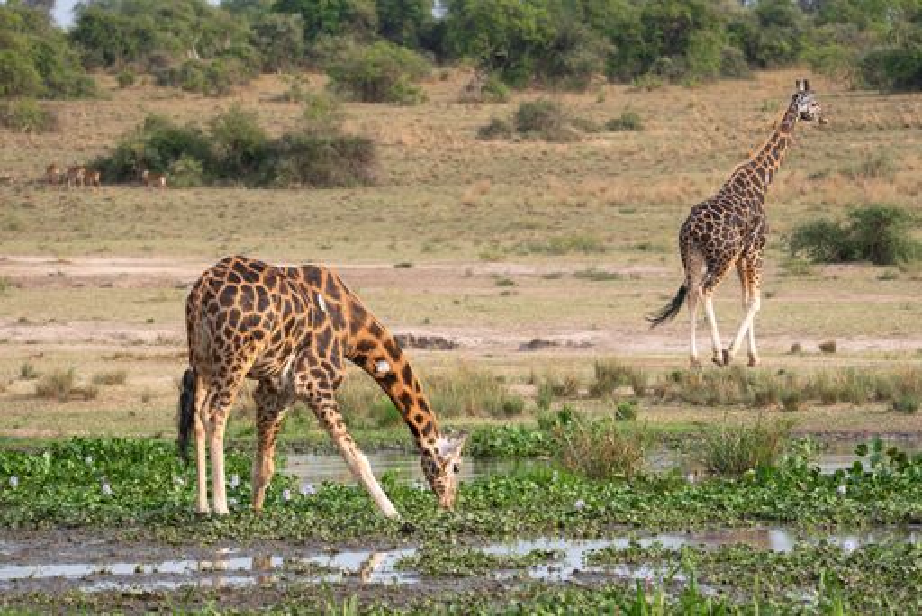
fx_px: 8764
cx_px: 461
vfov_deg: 4.0
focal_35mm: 342
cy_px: 308
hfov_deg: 6.0
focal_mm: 342
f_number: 9
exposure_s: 1/320
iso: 320
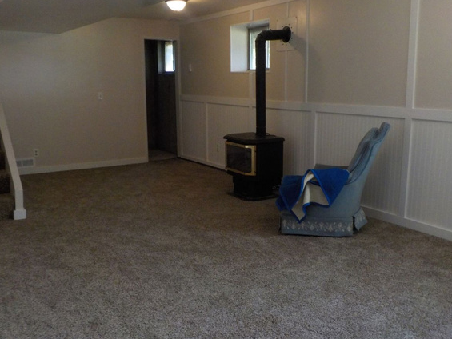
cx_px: 230
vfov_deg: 41.8
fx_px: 444
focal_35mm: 34
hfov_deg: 53.9
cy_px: 164
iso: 320
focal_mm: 4.1
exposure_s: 1/30
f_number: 3.3
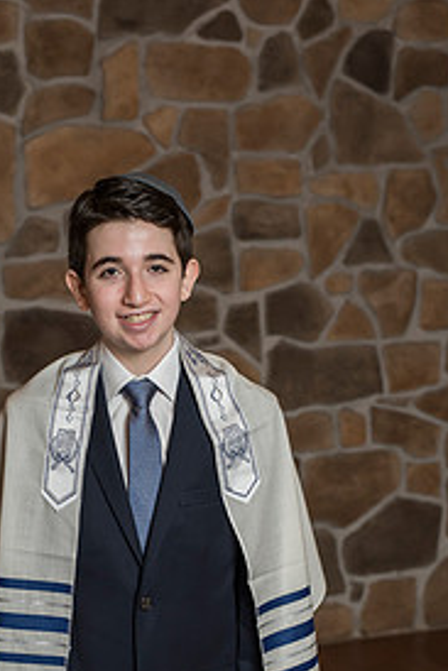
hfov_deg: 16.7
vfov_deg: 24.3
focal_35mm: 82
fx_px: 1529
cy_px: 549
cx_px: 176
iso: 800
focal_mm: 50
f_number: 4
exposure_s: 1/200
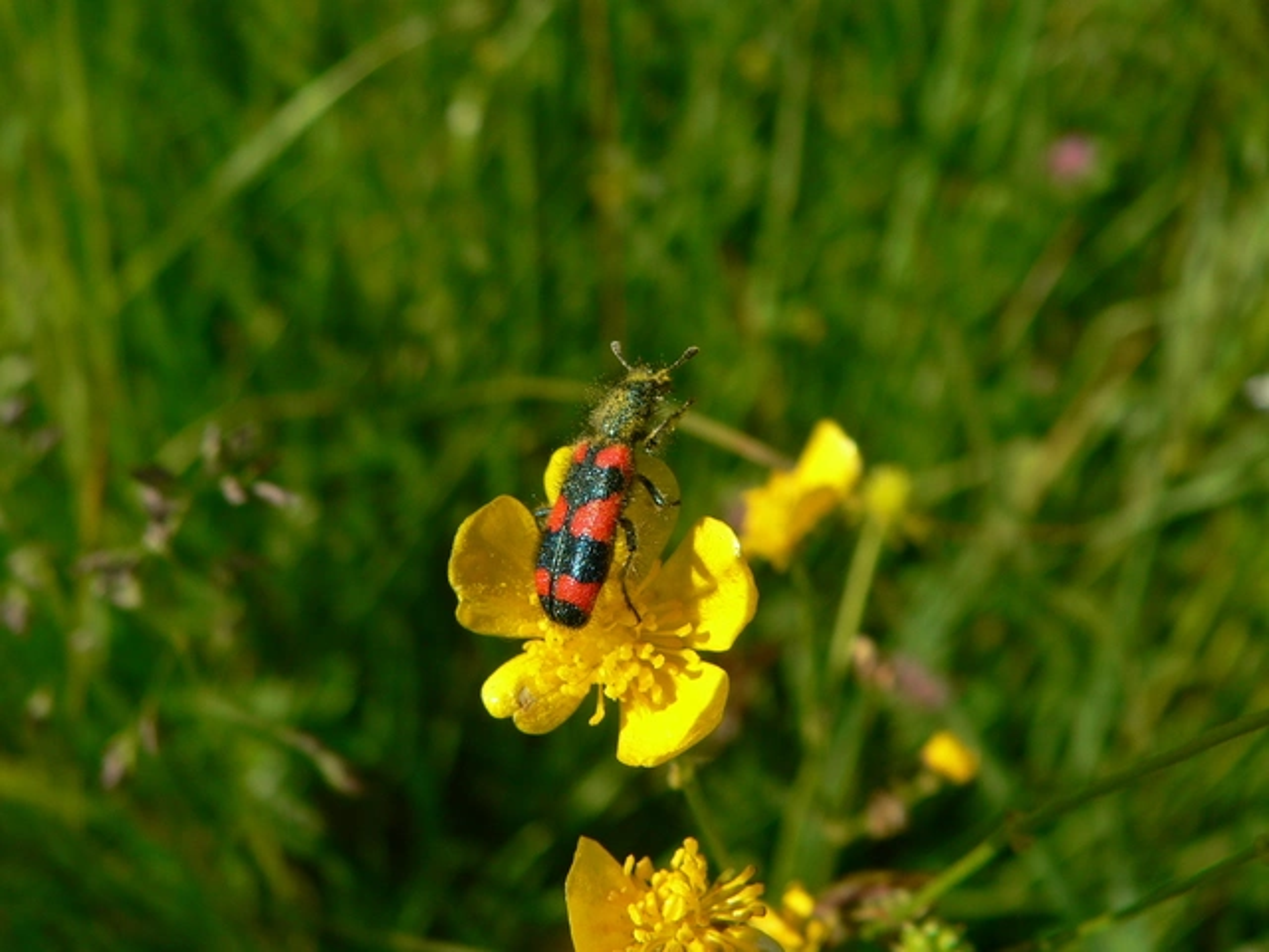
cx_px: 634
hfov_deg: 51.4
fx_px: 1320
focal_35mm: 36
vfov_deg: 39.7
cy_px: 476
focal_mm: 6
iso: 80
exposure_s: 1/640
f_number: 4
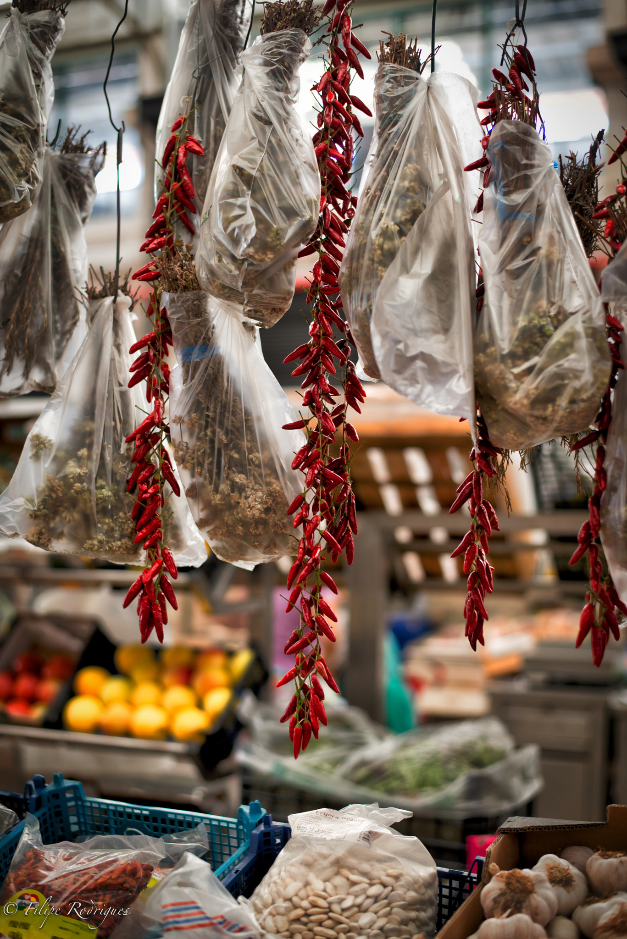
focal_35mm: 50
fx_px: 1305
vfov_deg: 39.6
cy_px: 470
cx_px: 314
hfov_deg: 27.0
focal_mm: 50
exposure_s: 1/50
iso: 200
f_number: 2.5
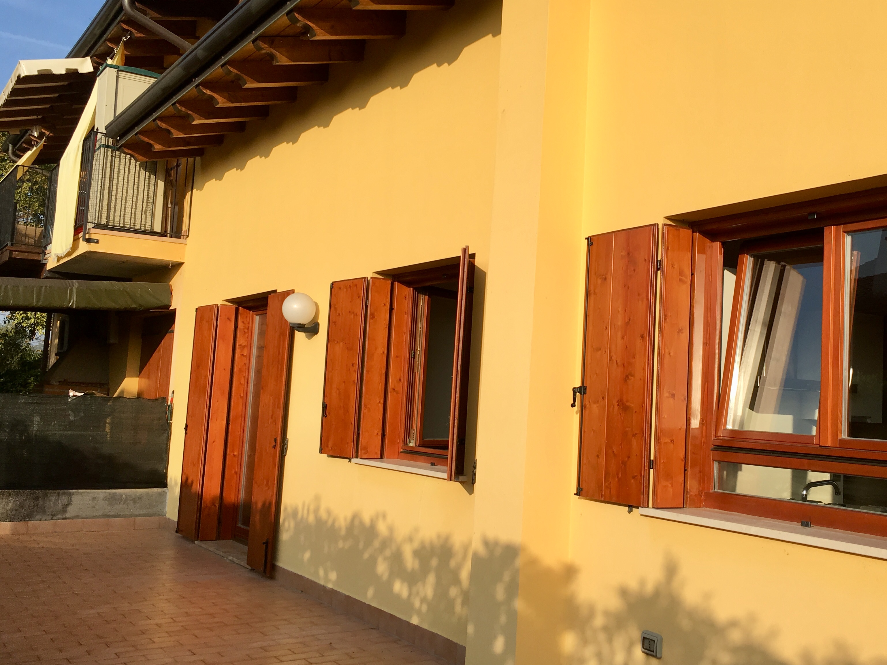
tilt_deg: +6.1
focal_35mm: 38
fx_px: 974
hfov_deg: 48.6
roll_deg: -3.2
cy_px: 309
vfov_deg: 37.7
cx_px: 549
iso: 25
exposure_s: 1/1183
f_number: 2.2
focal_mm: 4.15
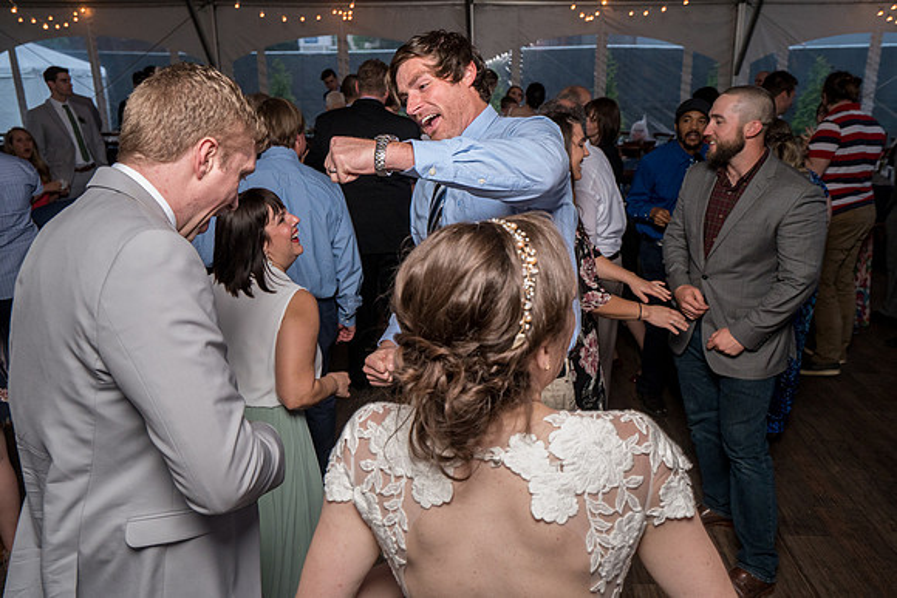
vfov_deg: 42.2
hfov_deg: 60.1
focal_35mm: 31
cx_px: 456
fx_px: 775
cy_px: 302
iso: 2000
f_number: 5.6
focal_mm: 27
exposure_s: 1/200
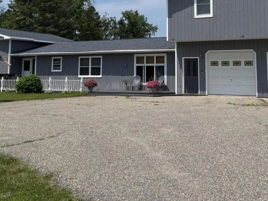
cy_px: 33
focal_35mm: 47
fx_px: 364
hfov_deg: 40.3
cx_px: 158
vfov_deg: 29.9
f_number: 1.78
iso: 80
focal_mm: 6.76
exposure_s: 1/7092
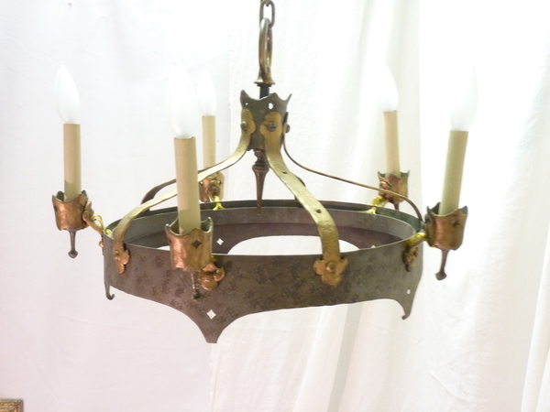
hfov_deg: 39.7
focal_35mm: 48
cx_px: 275
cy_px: 206
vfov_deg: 30.3
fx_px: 763
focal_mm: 7.9
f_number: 3.8
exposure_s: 1/8
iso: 400
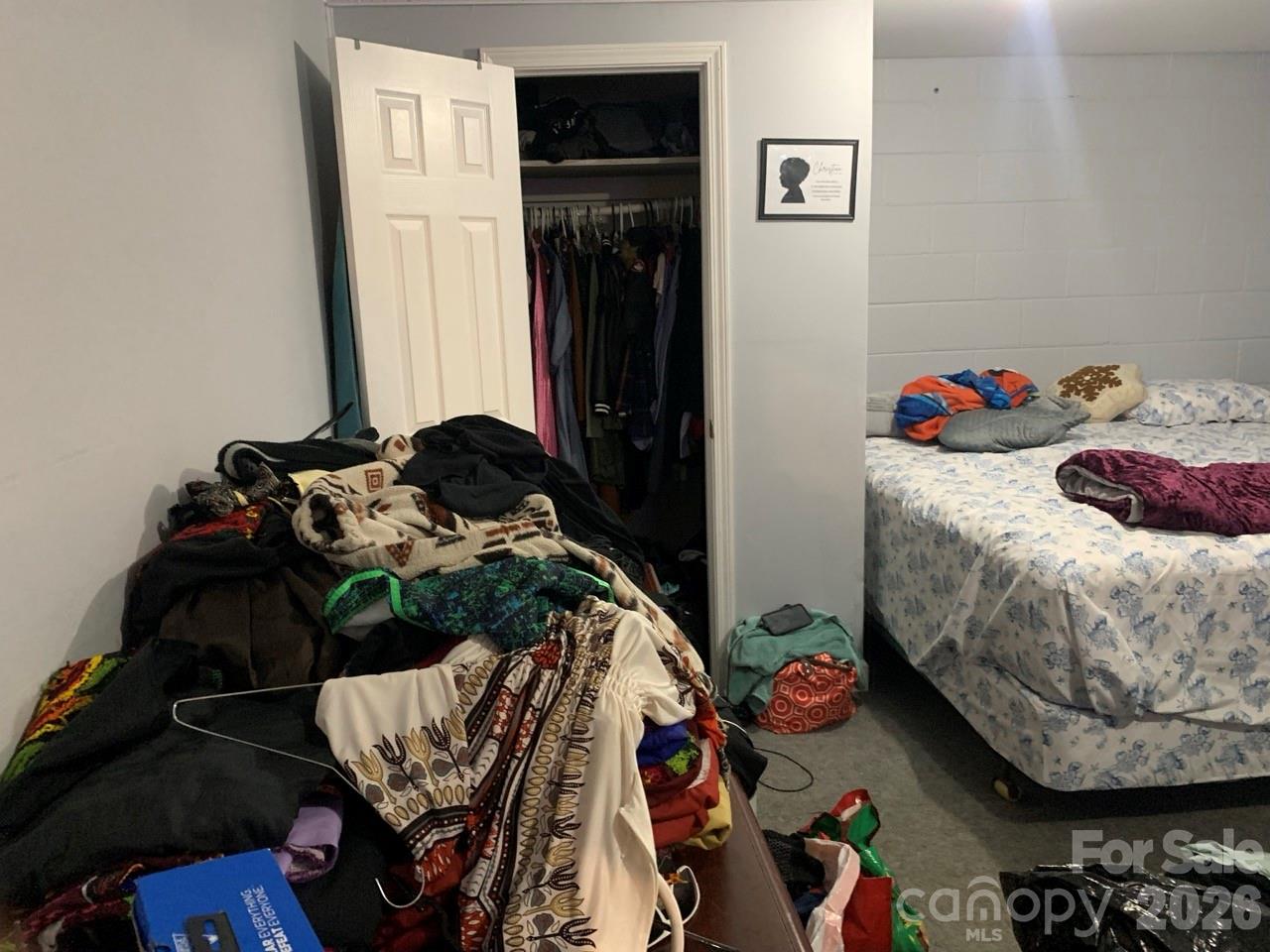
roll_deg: +1.9
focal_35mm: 26
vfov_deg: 53.1
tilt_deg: -11.3
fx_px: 954
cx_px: 635
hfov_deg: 67.3
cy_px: 476
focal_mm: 4.25
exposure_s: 1/40
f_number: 1.8
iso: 400
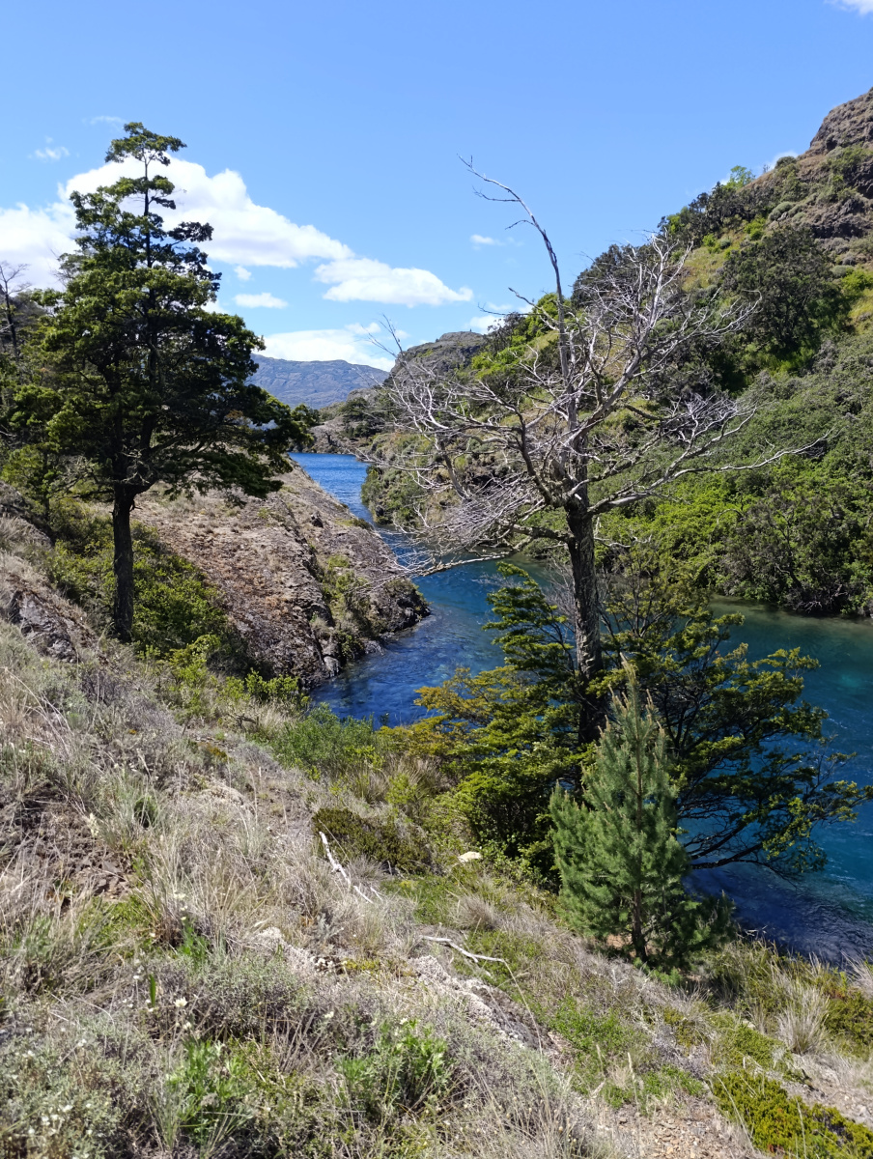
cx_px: 436
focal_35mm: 23
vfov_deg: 73.8
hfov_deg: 59.0
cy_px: 580
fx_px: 771
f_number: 1.6
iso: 50
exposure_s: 1/437
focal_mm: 6.14
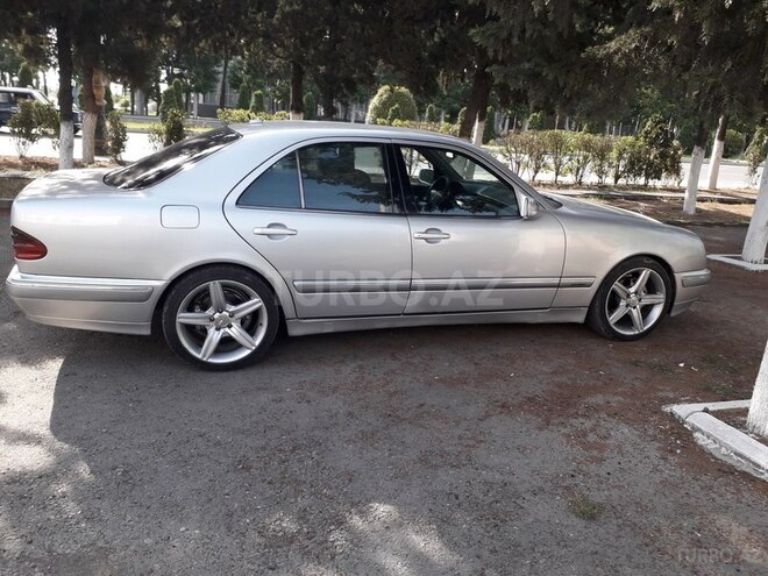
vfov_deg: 51.4
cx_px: 384
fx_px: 599
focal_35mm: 27
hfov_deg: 65.3
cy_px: 288
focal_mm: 3.6
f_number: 1.9
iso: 40
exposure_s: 1/255
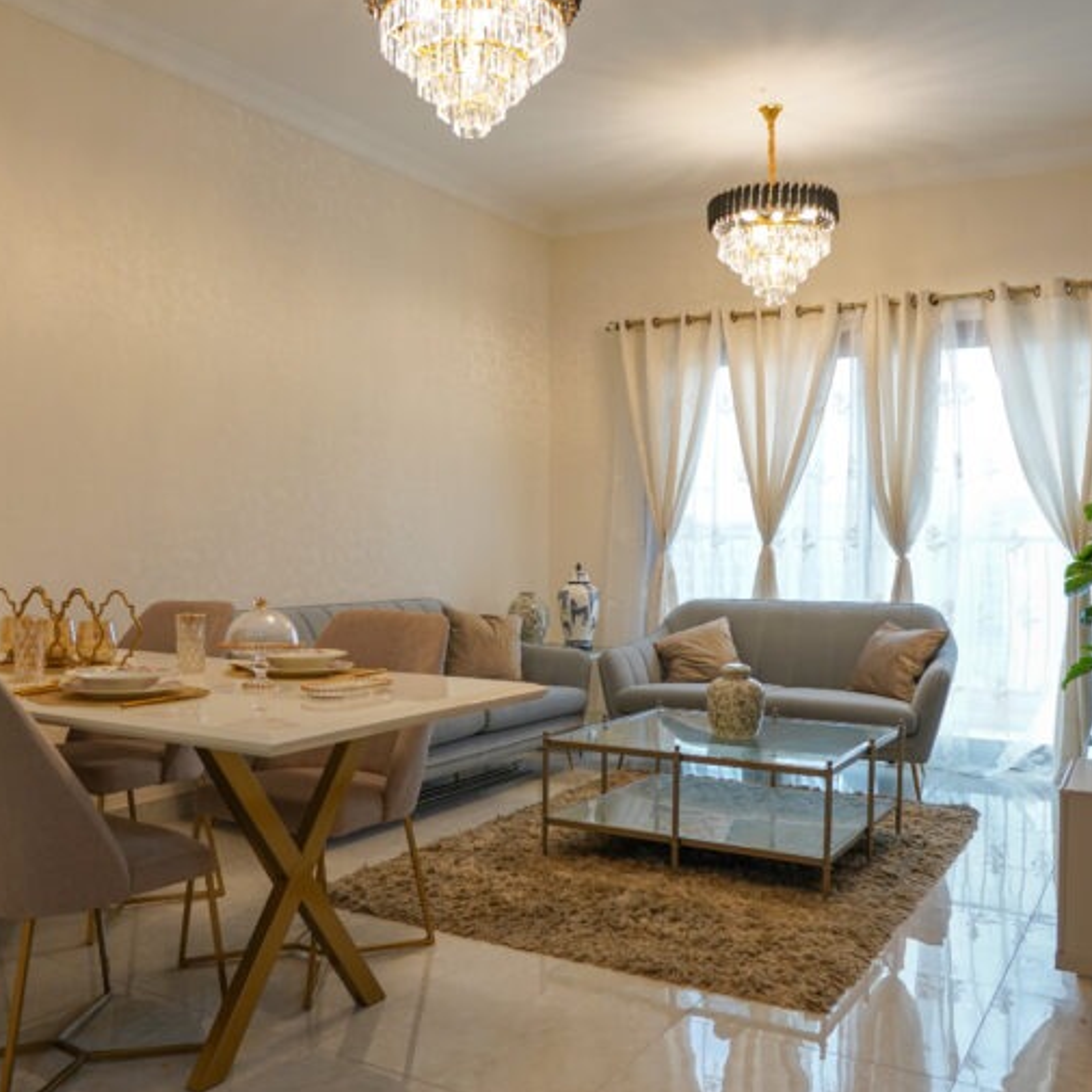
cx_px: 439
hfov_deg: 52.2
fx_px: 1106
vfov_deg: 52.5
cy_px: 545
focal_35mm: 31
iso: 400
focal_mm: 16
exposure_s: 1/160
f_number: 2.8
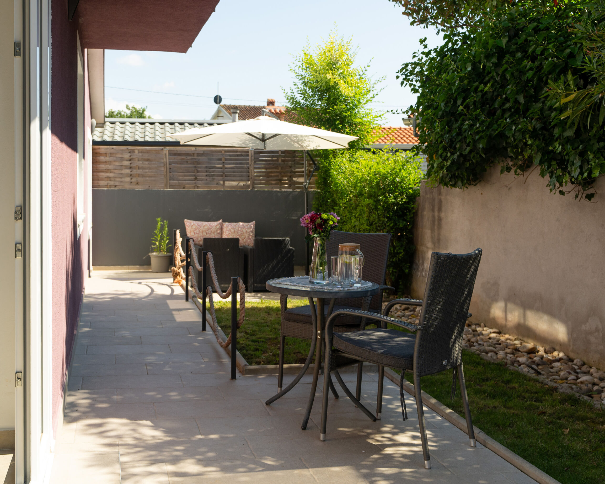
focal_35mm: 41
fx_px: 734
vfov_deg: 36.5
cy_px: 244
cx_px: 281
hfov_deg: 44.8
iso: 100
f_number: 2.8
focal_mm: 24
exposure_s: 1/1000
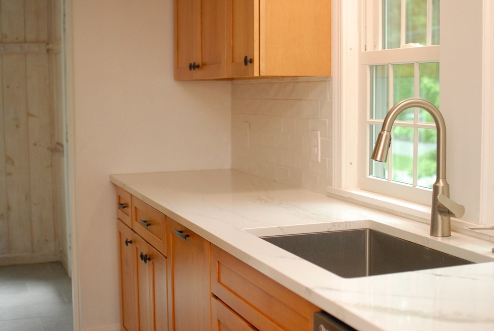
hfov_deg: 37.8
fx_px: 721
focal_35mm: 52
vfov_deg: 25.8
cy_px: 166
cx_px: 247
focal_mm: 35
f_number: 2.5
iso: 800
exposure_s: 1/400
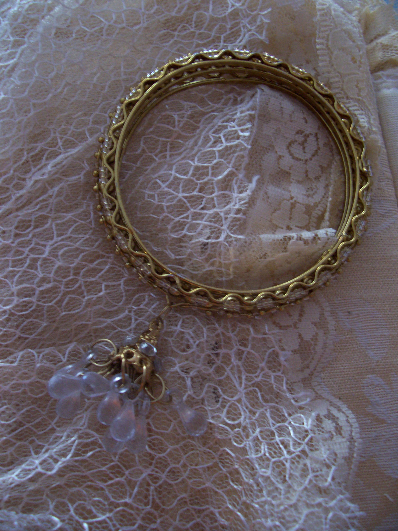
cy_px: 266
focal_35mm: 34
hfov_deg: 41.8
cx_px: 199
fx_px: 521
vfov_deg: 54.0
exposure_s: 1/8
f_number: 2.7
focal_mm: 5.6
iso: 160
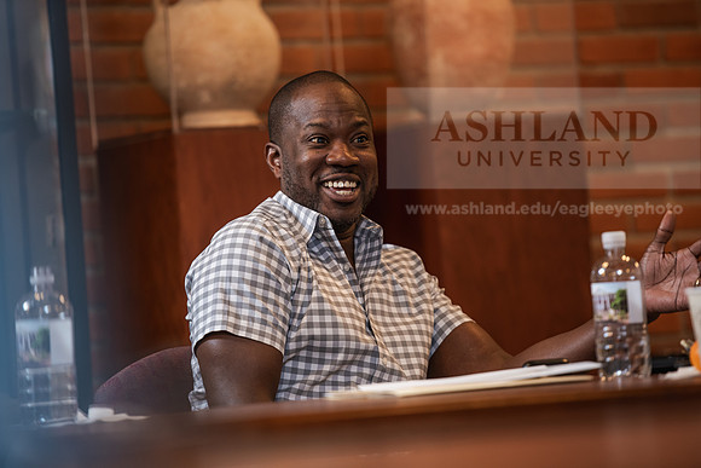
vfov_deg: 7.6
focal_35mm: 180
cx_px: 350
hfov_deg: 11.4
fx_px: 3506
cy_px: 234
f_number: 2.8
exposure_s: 1/160
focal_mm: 180
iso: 640
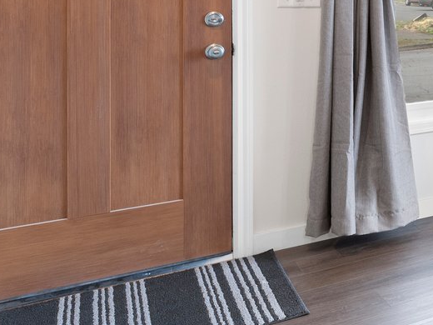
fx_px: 663
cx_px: 723
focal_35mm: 53
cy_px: -25
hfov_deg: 23.9
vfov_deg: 25.7
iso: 400
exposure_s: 1/6
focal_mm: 14
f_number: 9
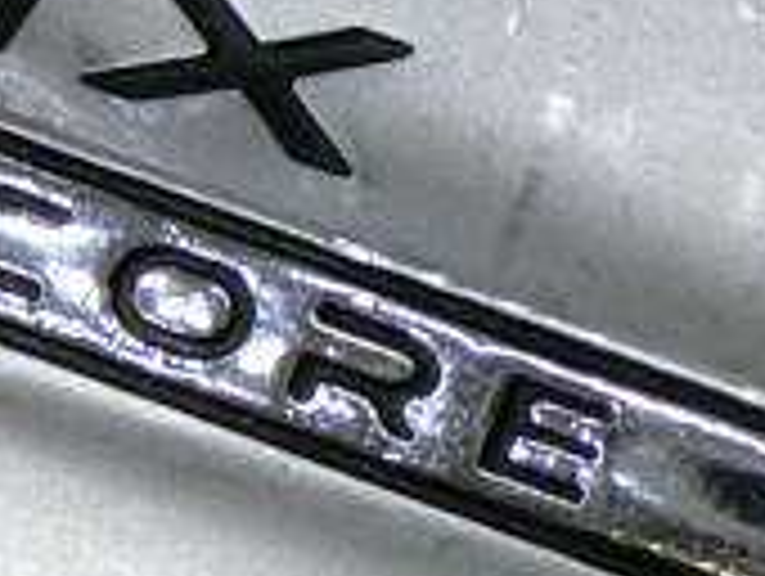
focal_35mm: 141
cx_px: 968
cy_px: -180
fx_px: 3120
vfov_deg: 10.3
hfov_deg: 13.5
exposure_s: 1/125
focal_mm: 5.4
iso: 160
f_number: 2.8
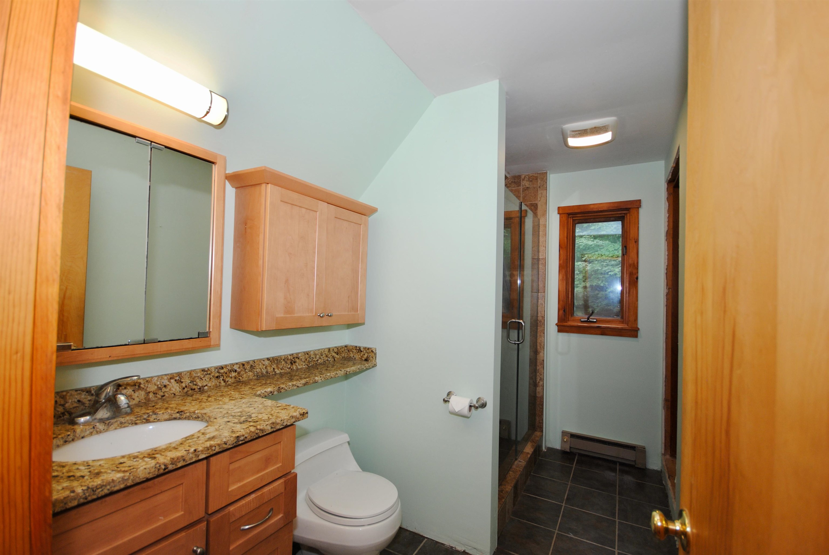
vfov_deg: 77.5
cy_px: 278
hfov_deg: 100.3
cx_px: 414
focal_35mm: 15
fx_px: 346
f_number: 4
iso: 200
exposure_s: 1/60
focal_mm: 10
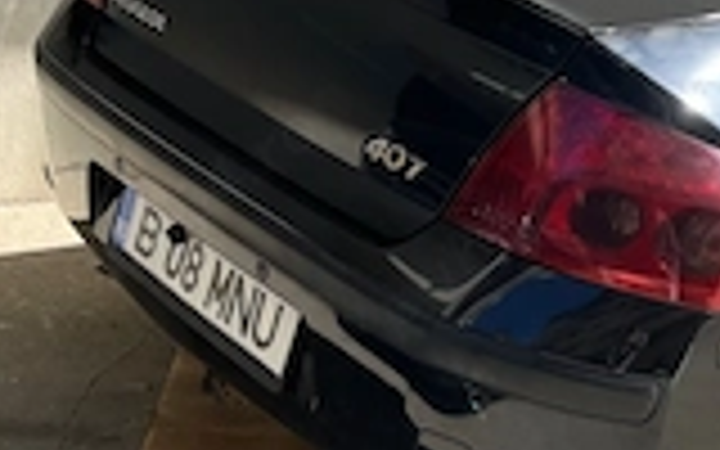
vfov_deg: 18.8
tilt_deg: -21.2
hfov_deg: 28.9
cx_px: 612
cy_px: 274
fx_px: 1354
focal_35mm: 69
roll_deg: -11.3
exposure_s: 1/2179
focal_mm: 5.1
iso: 50
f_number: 1.6
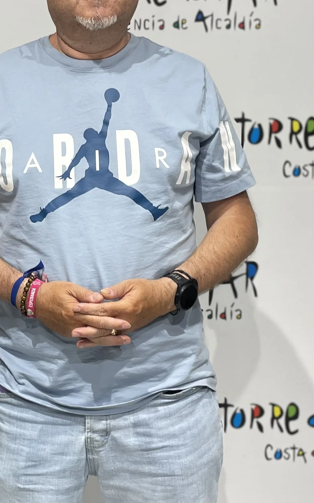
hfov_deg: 18.1
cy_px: 232
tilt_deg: -6.0
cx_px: -40
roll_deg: +0.5
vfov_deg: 29.8
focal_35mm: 69
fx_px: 944
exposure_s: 1/100
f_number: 1.6
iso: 50
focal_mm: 4.2
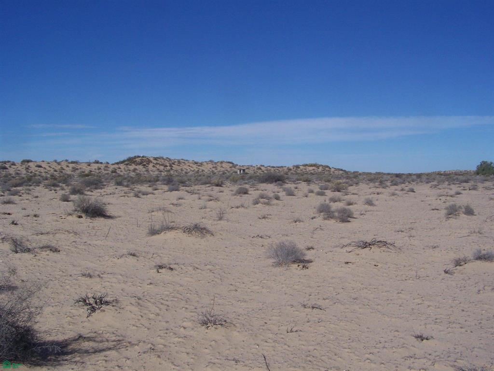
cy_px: 186
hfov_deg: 49.0
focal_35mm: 38
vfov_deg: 37.7
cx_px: 247
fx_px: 542
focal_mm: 6.3
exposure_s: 1/640
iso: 64
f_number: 5.6
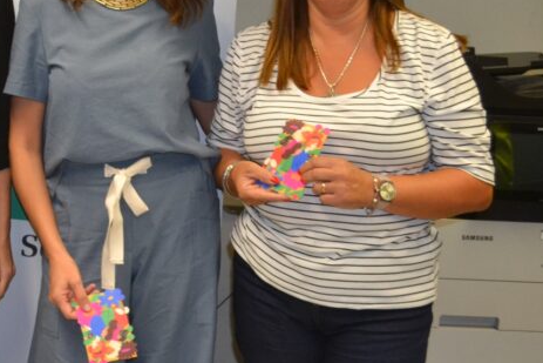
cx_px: -72
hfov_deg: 22.9
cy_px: 110
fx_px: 1252
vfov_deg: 16.4
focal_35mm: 83
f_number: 4
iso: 1250
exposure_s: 1/60
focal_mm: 24
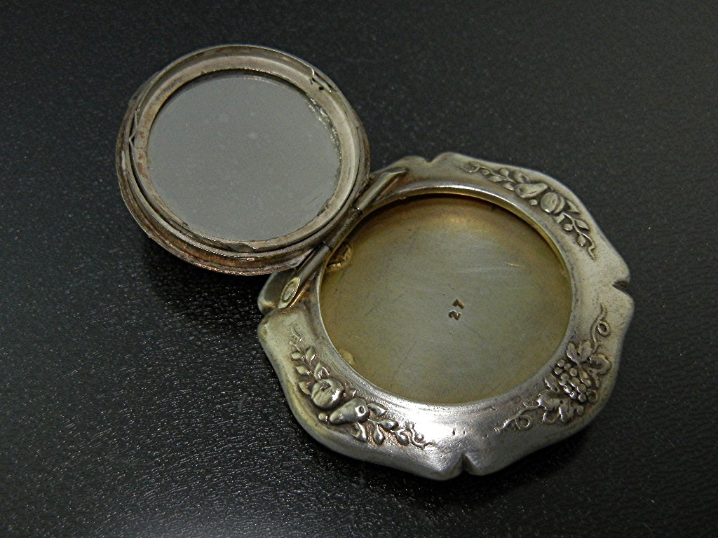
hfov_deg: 36.8
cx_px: 359
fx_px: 1079
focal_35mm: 52
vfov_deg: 28.0
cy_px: 269
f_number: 7.8
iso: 376
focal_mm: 9.3
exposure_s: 1/30
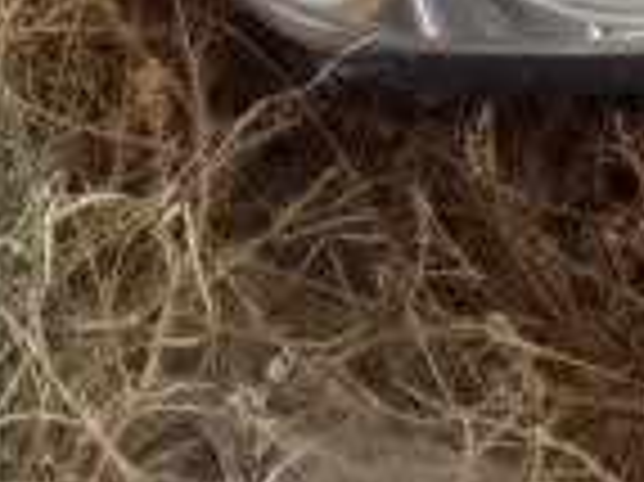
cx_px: 739
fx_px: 2491
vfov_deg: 9.9
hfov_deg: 14.3
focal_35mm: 134
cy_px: -608
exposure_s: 1/500
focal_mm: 4.3
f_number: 3.3
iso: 80
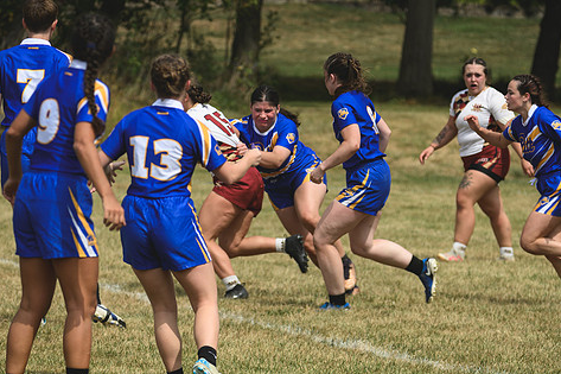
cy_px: 201
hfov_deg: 4.5
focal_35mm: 460
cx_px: 291
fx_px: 7165
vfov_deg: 3.0
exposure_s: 1/1000
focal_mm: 250
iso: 110
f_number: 5.6
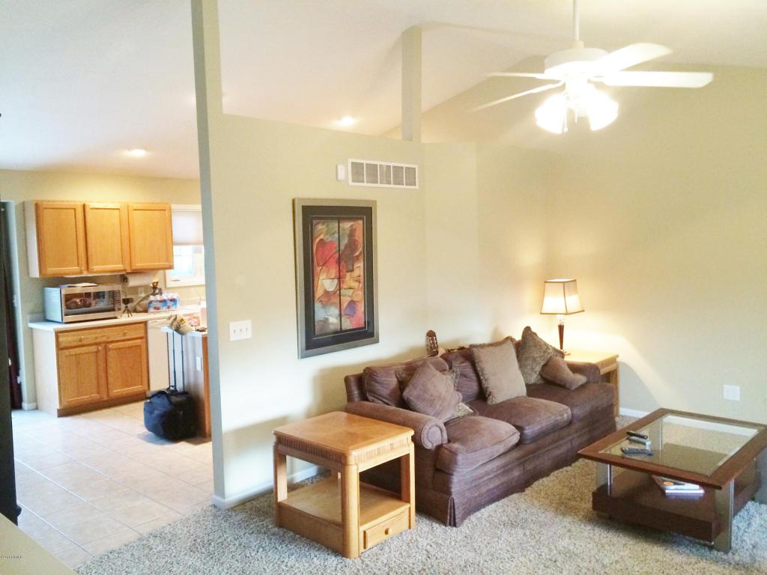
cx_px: 384
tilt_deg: -4.9
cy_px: 288
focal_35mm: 29
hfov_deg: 61.7
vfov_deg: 48.2
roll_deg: +2.0
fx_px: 643
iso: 250
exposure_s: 1/30
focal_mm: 4.15
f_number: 2.2
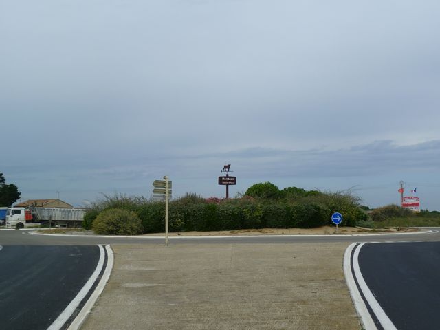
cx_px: 220
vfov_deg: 28.0
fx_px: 661
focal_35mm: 52
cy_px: 165
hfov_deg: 36.8
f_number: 3.7
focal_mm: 9.2
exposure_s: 1/1000
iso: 80
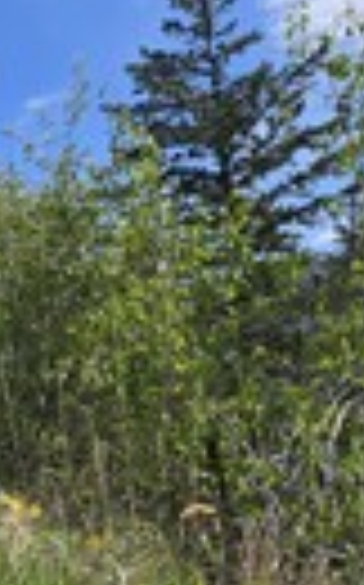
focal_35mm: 75
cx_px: -409
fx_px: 1193
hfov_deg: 14.0
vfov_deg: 26.8
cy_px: 504
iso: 25
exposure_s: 1/2071
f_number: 1.8
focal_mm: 5.4
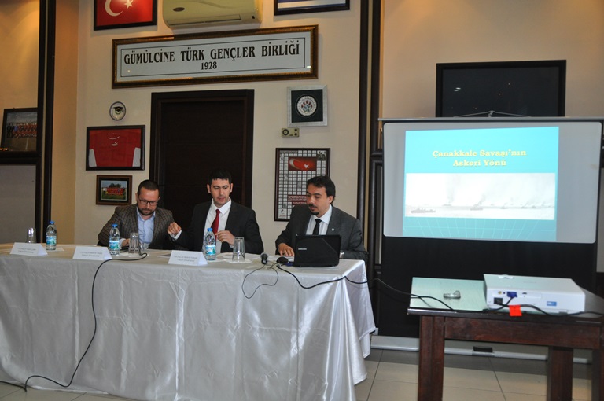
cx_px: 302
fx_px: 528
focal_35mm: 32
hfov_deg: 59.6
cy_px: 200
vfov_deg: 41.6
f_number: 3.8
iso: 800
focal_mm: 21
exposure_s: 1/100
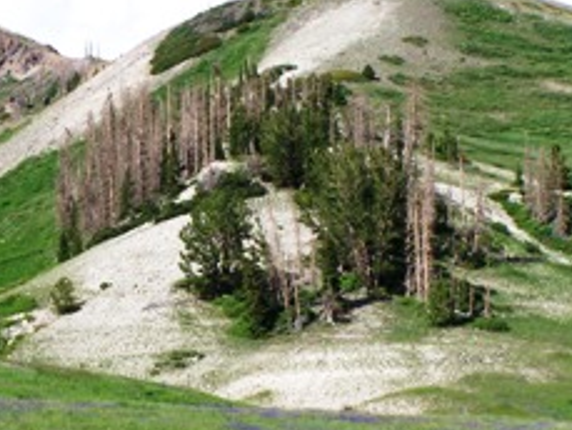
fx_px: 3042
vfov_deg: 8.1
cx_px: 100
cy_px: 288
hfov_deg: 10.7
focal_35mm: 184
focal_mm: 15.6
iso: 80
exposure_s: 1/640
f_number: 4.5
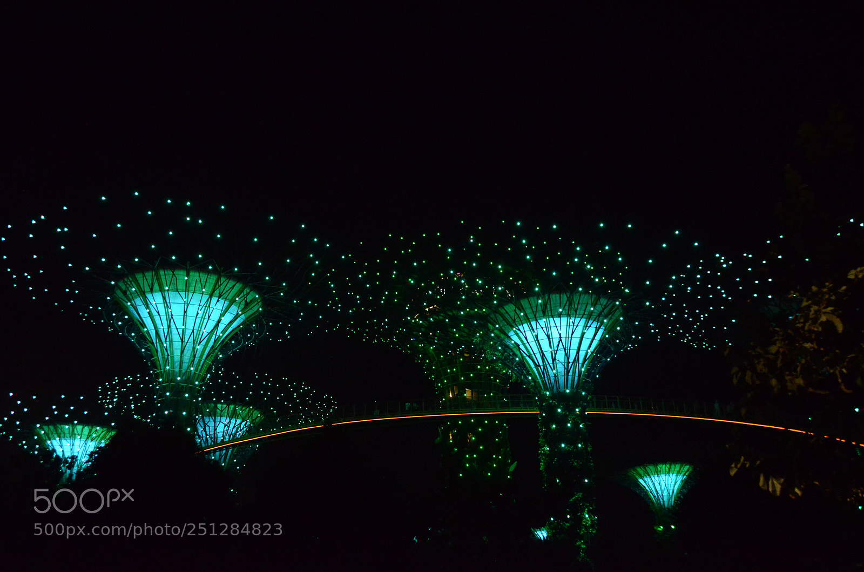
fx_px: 718
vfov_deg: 43.4
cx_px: 432
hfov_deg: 62.0
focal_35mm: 30
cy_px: 286
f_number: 3.5
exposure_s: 1/100
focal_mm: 20
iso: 5000
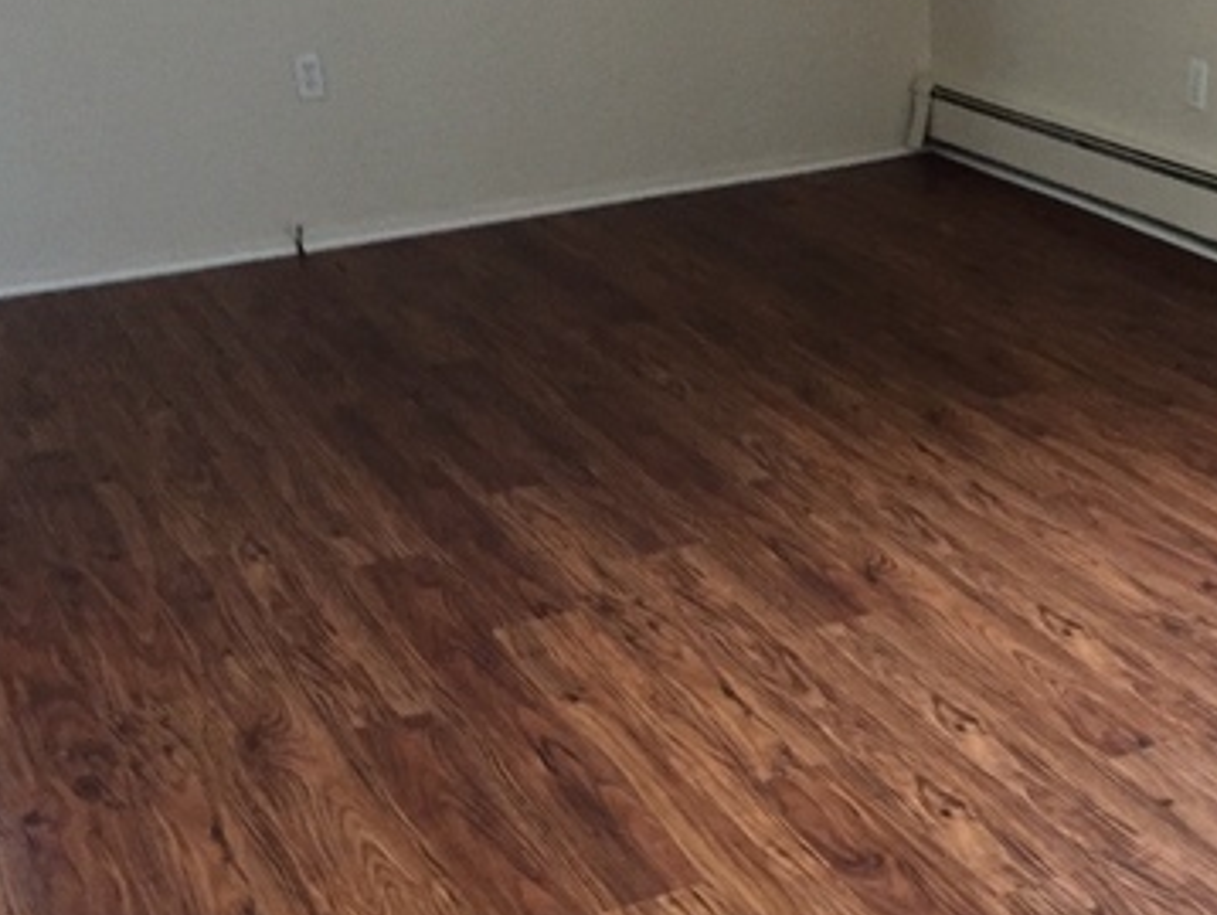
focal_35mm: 54
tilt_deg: -29.5
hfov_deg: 35.1
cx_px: 845
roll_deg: +0.2
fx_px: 1900
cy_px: 742
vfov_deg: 26.5
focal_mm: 4.15
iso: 320
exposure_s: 1/15
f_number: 2.2
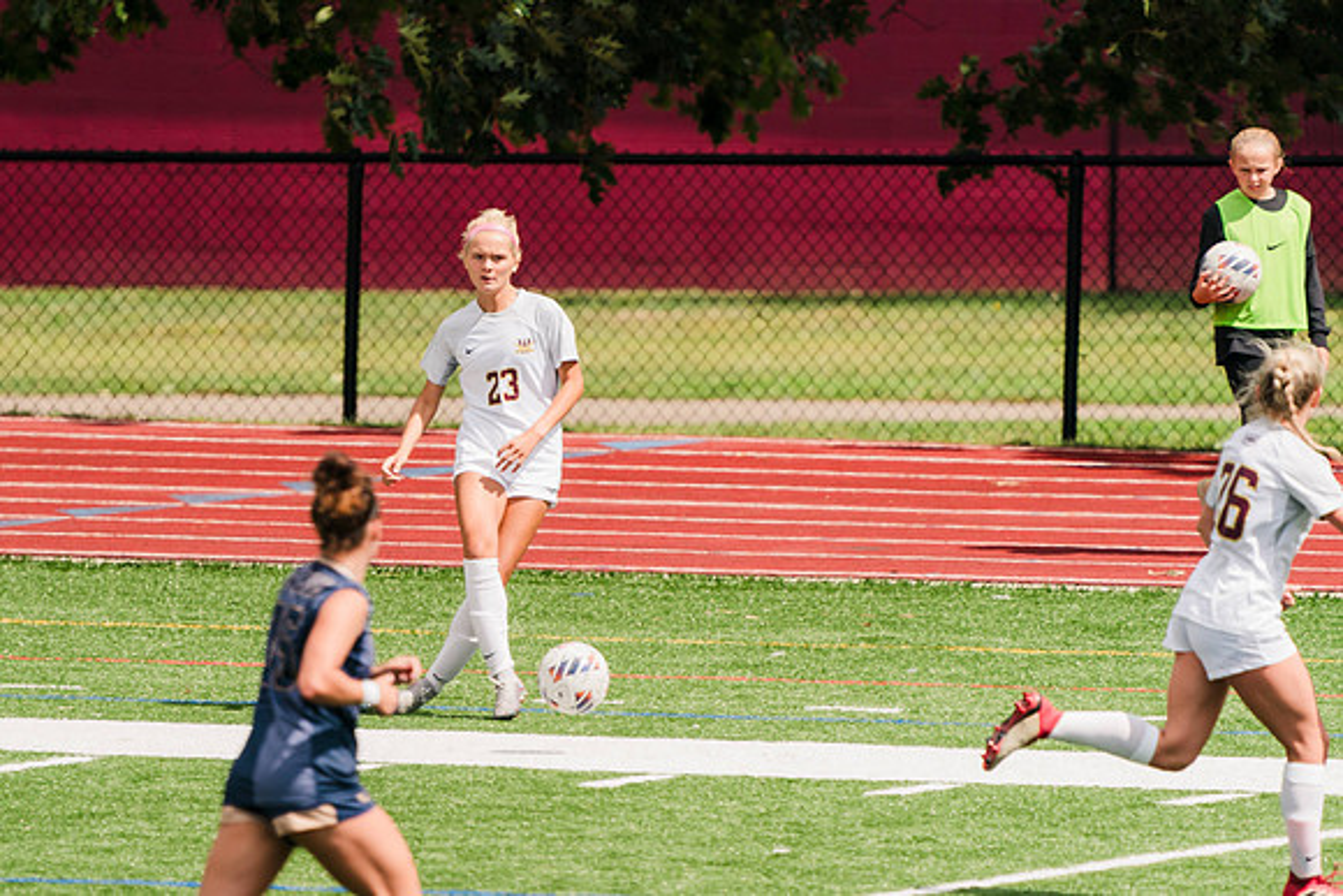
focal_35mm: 742
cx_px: 541
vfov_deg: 1.9
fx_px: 27683
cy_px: 535
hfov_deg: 2.8
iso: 320
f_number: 6.3
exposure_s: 1/1600
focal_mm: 600
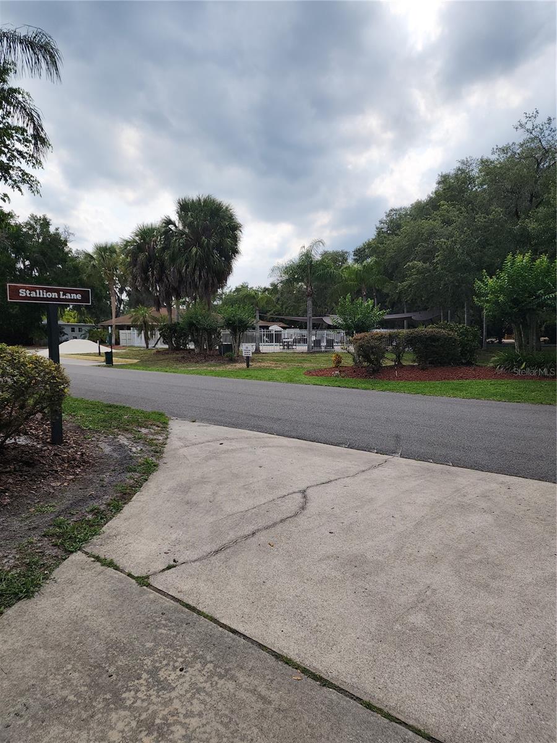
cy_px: 372
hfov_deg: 58.9
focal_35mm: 23
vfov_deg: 73.9
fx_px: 493
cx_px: 278
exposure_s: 1/1318
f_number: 1.8
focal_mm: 6.4
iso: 12
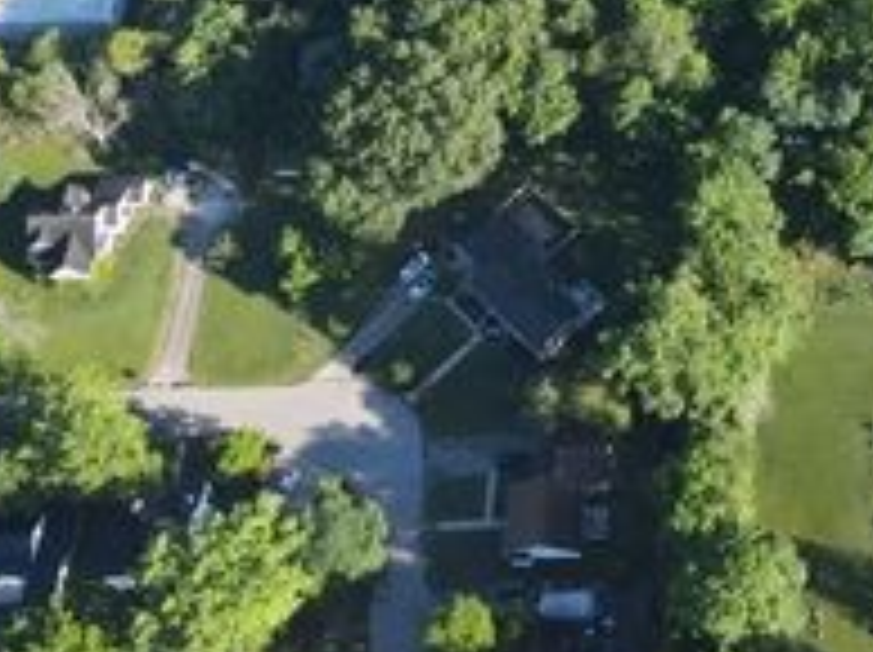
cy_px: -29
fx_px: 1562
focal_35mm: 62
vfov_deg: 22.5
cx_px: 770
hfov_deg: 30.0
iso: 100
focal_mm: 4.5
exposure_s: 1/160
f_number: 2.8
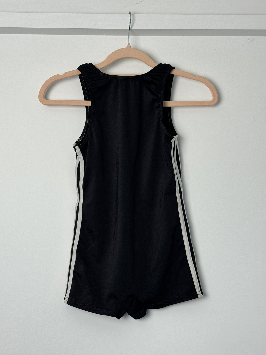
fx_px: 492
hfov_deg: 30.3
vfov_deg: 39.7
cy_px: 178
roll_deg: +0.7
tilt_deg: +4.4
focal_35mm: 48
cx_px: 133
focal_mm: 6.76
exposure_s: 1/100
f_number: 1.78
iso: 80
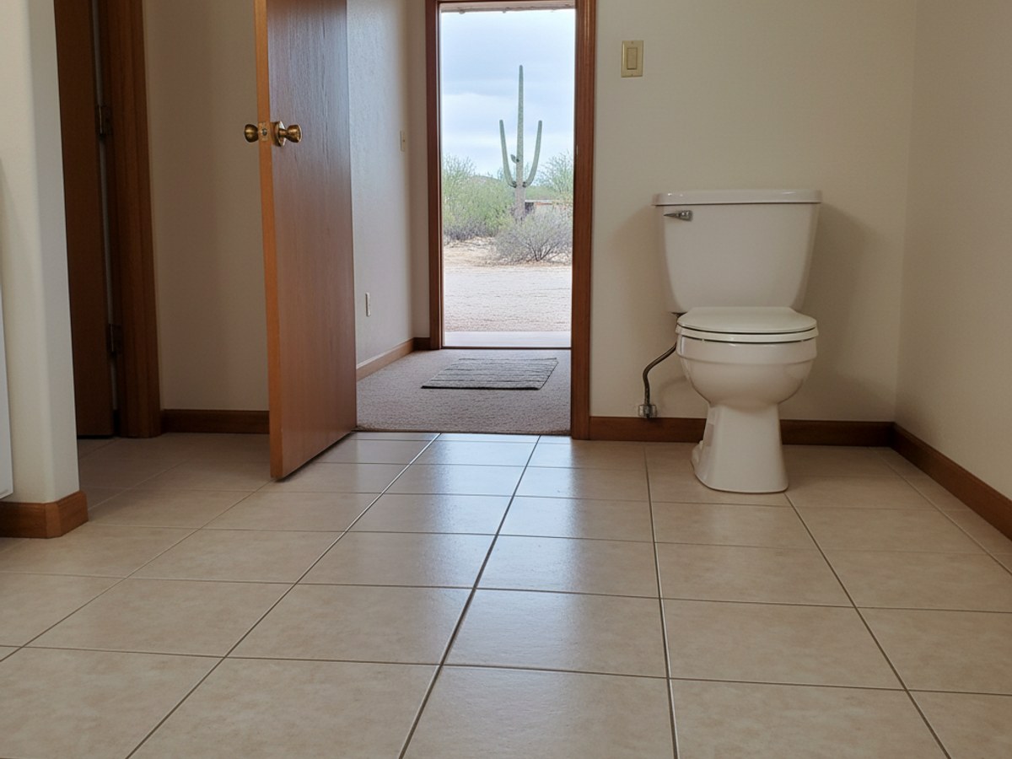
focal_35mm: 23
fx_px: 672
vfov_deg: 58.9
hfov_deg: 73.9
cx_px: 506
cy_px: 380
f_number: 1.8
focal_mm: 6.4
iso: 150
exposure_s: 1/732
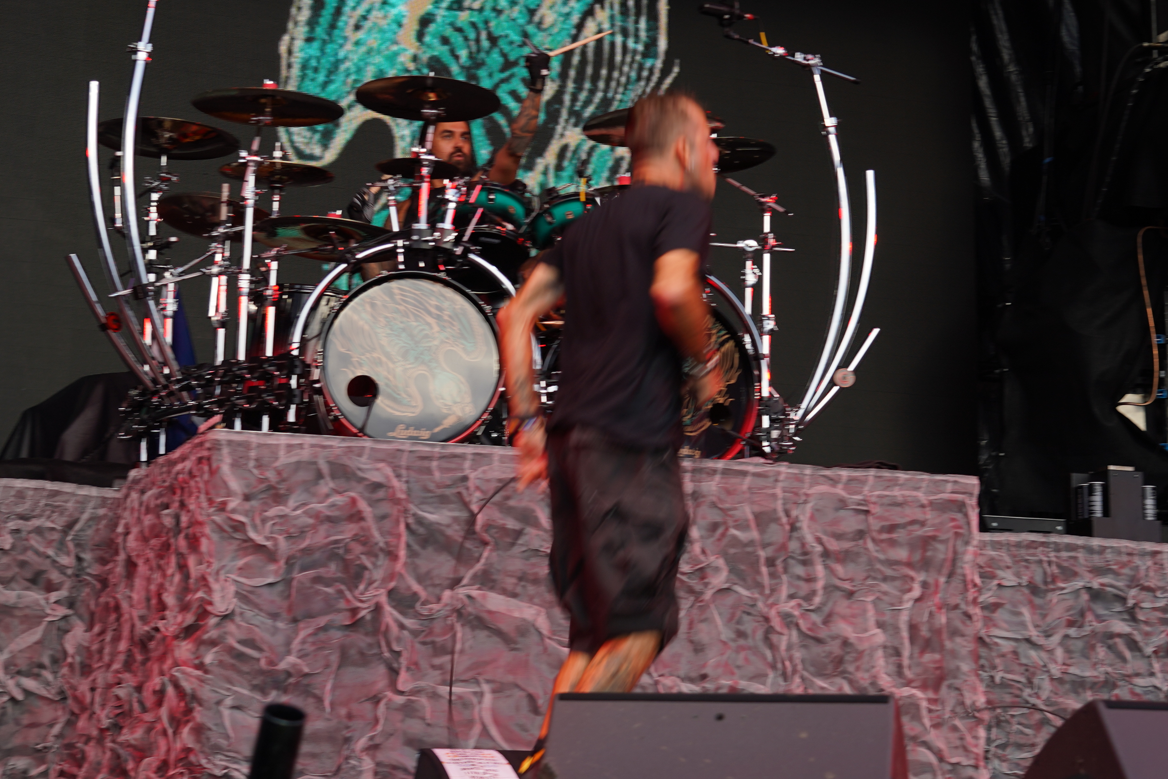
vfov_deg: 16.8
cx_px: 613
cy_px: 332
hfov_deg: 25.1
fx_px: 2628
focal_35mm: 81
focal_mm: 49
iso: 100
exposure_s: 1/60
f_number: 4.5
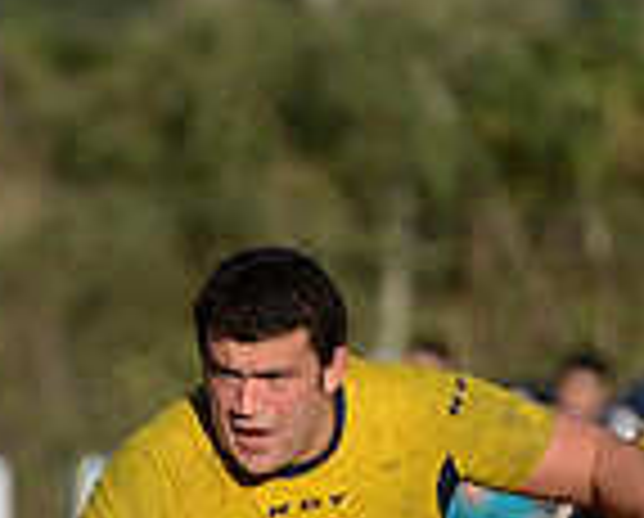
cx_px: -563
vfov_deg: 1.5
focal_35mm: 1027
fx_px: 19615
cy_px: 782
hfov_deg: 1.9
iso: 640
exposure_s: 1/2500
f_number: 4
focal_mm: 270
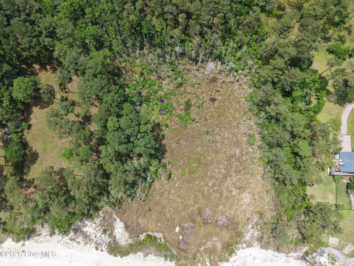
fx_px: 245
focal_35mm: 24
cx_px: 177
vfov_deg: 56.8
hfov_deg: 71.6
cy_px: 133
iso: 200
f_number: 1.8
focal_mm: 8.67
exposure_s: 1/4000
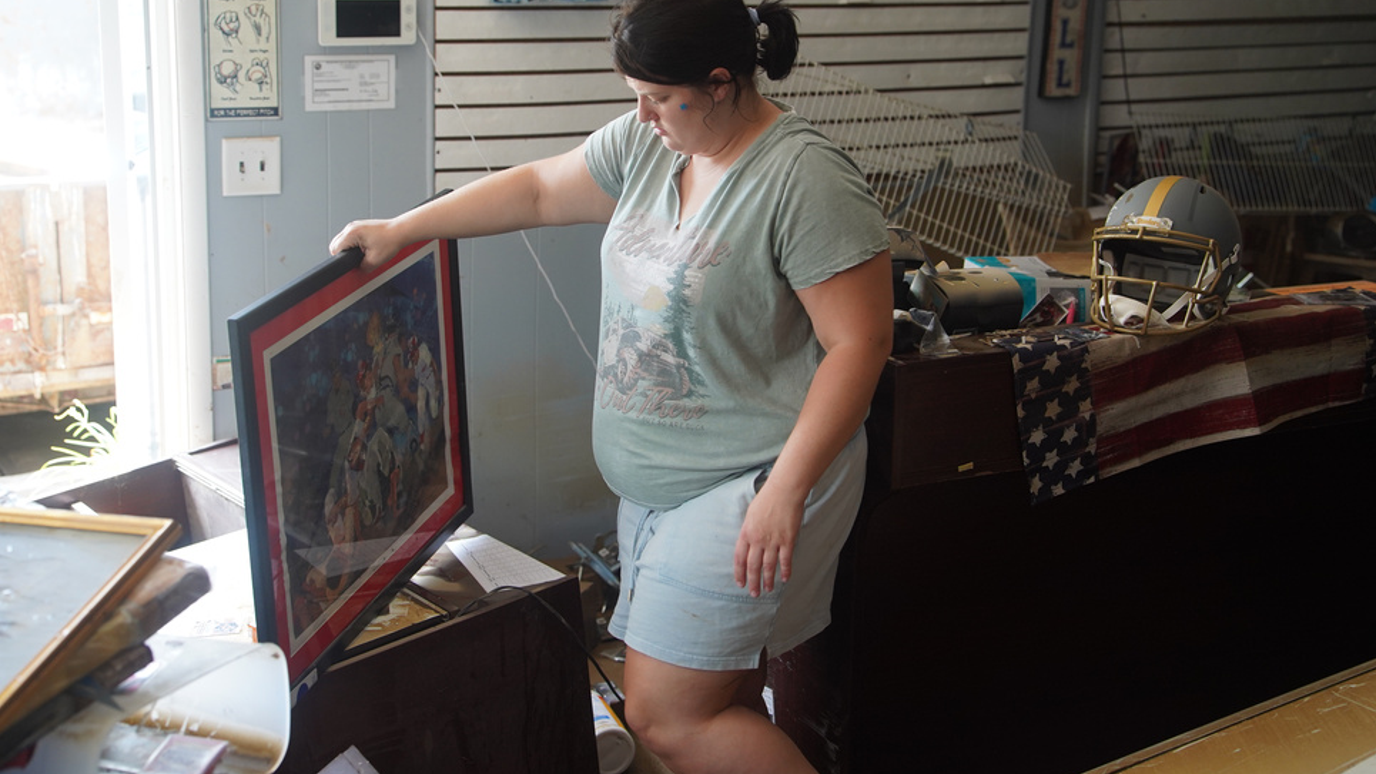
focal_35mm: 50
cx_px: 696
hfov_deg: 41.3
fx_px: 1824
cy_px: 296
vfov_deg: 23.9
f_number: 2.8
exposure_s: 1/400
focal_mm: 45
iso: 1000
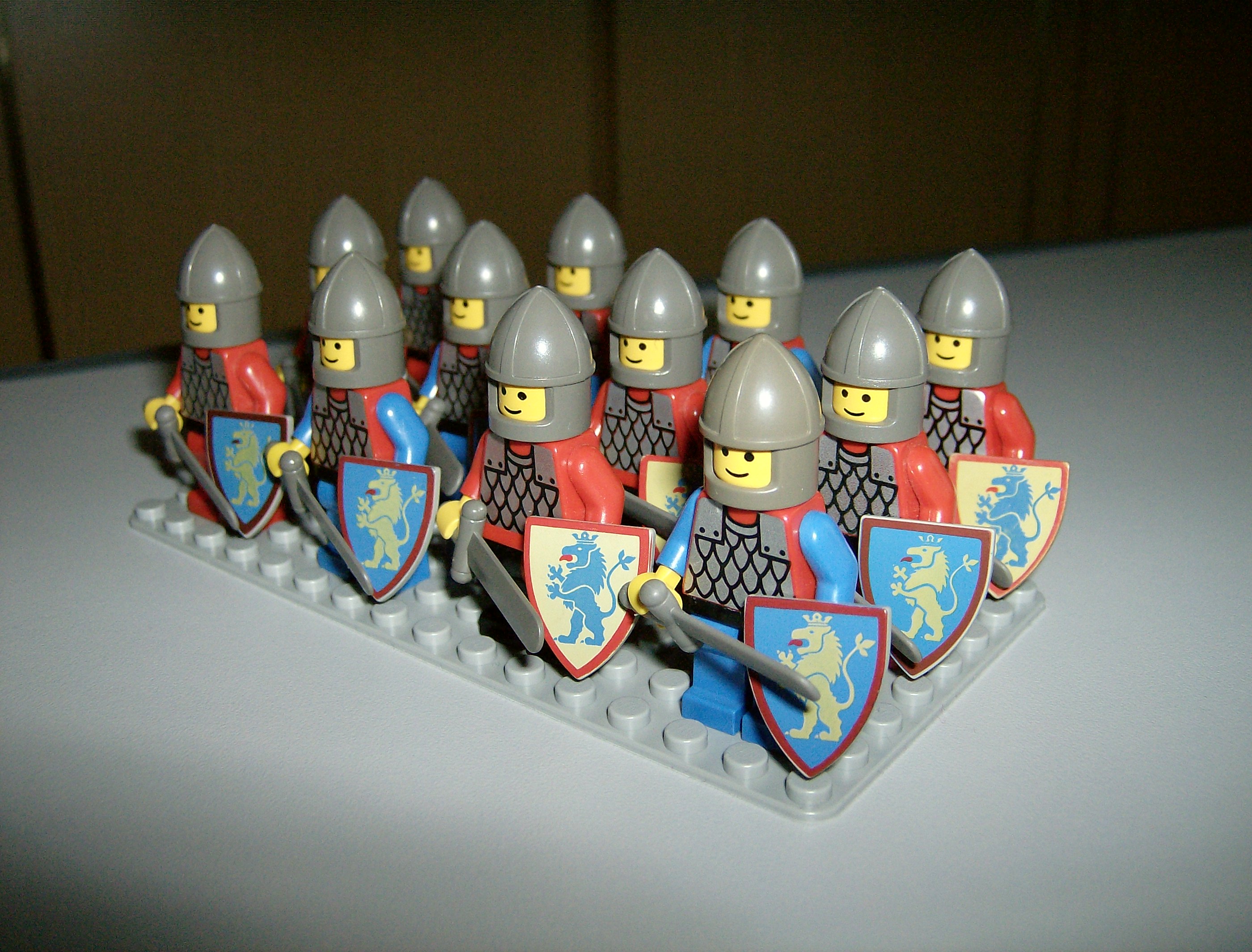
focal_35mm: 36
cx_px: 626
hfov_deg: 51.1
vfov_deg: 40.0
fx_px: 1308
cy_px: 476
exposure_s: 1/60
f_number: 2.8
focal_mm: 6
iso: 200
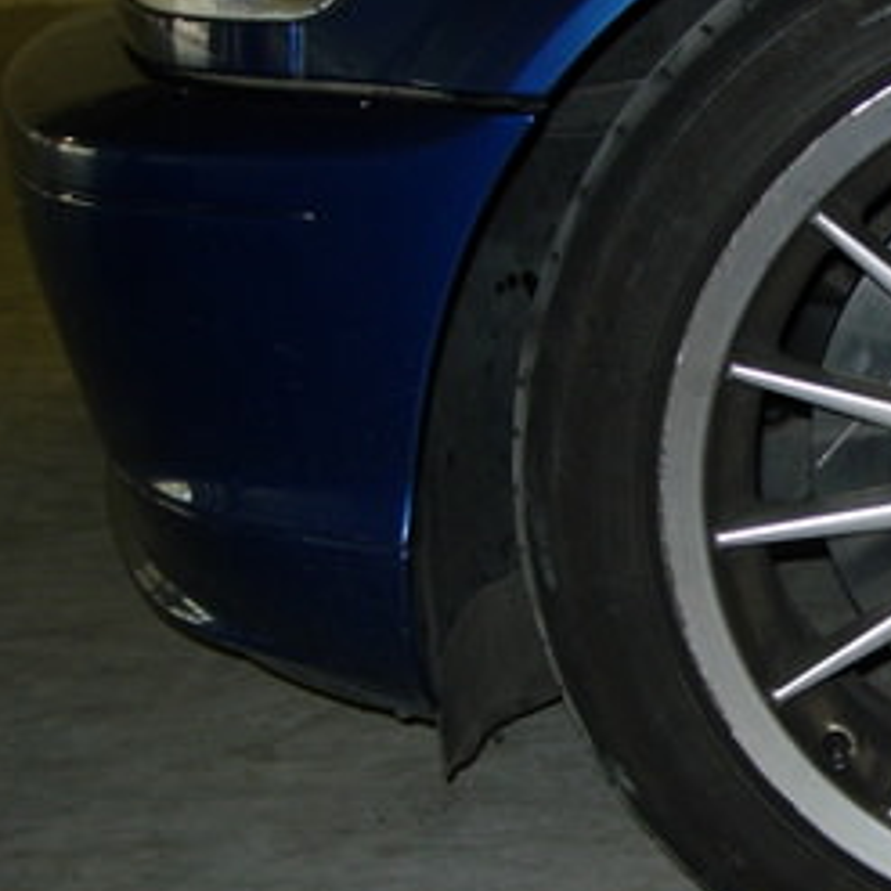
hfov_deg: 18.7
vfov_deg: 19.9
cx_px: 1111
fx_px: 2534
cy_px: 512
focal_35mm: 87
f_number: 2.8
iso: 79
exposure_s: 1/64
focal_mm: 7.8
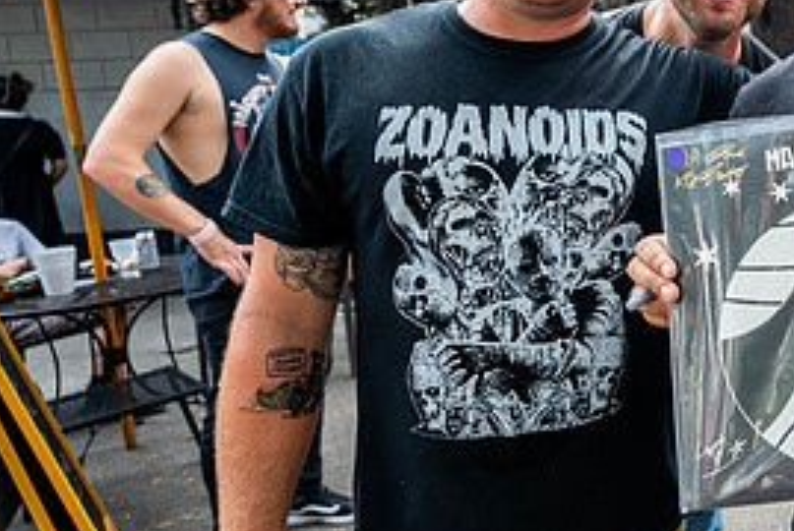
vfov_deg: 38.1
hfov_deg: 42.1
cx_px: 900
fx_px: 751
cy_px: 143
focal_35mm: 34
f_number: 2.8
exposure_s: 1/125
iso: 320
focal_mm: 14
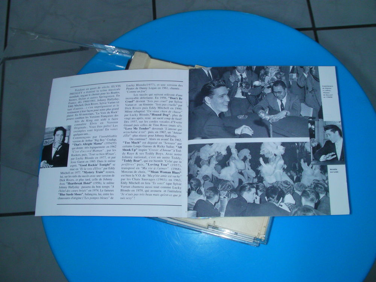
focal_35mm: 38
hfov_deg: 49.0
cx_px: 188
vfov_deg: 37.7
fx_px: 413
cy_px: 141
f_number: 5.6
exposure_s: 1/30
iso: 135
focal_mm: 6.3
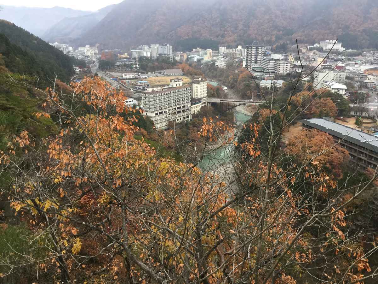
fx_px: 339
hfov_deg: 58.4
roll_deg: -0.2
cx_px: 189
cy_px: 142
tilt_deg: -16.8
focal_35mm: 31
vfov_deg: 45.4
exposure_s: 1/30
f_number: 2.4
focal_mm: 3.3
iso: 50
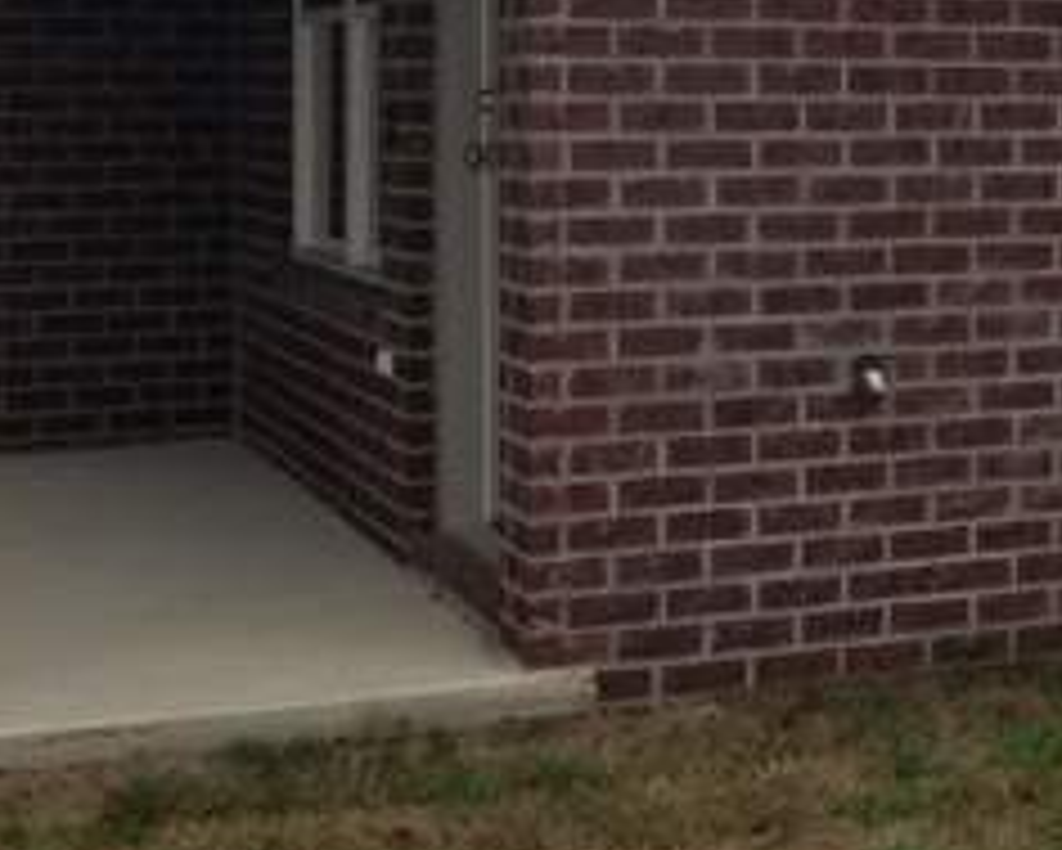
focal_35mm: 86
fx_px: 2704
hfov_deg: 19.9
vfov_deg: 17.6
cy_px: 108
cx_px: 1472
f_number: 1.7
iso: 50
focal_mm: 4.25
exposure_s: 1/2424
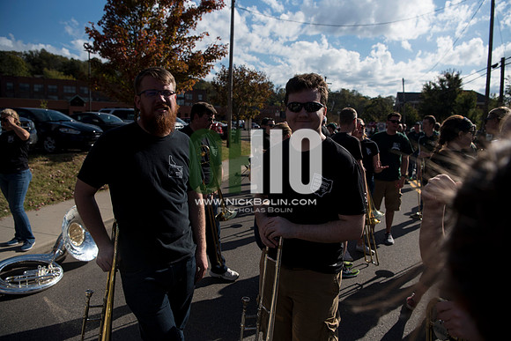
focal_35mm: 24
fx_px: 341
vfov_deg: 53.2
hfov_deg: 73.7
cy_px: 170
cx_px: 256
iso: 250
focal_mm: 24
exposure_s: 1/3200
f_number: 4.5
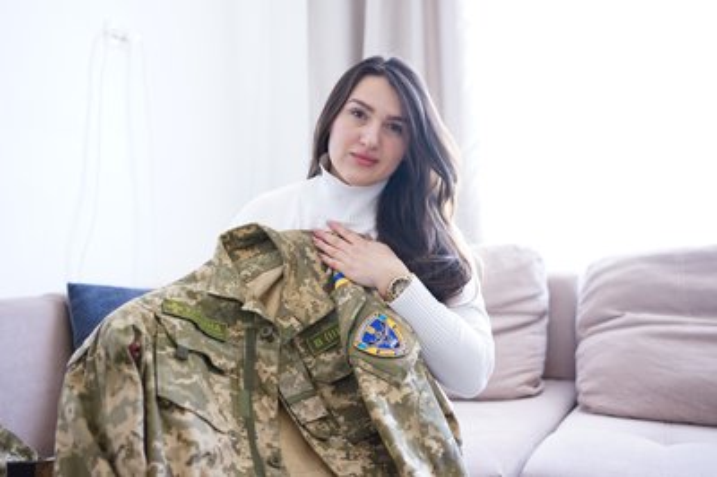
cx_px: 358
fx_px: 696
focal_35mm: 35
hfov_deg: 54.5
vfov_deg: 37.8
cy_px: 238
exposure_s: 1/50
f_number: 2
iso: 400
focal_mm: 35
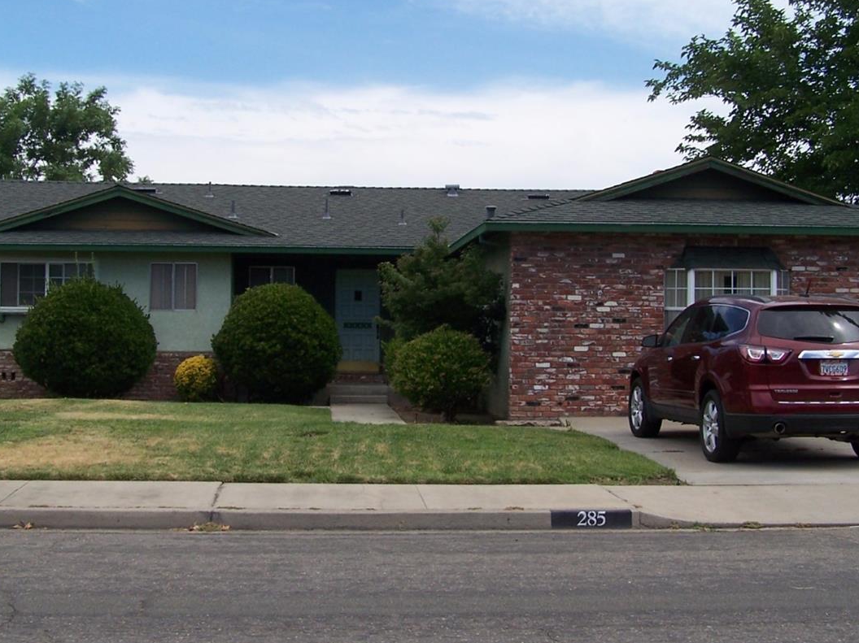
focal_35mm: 54
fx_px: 1339
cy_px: 267
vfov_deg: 27.0
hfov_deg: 35.6
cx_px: 419
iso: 80
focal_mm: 6.3
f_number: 4
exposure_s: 1/640
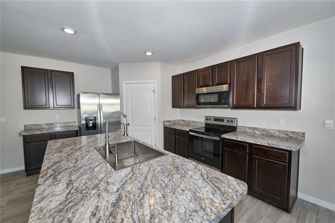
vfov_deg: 81.2
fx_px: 130
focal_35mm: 14
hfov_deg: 104.3
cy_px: 112
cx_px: 168
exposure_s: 1/200
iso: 400
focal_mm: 14
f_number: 4.5
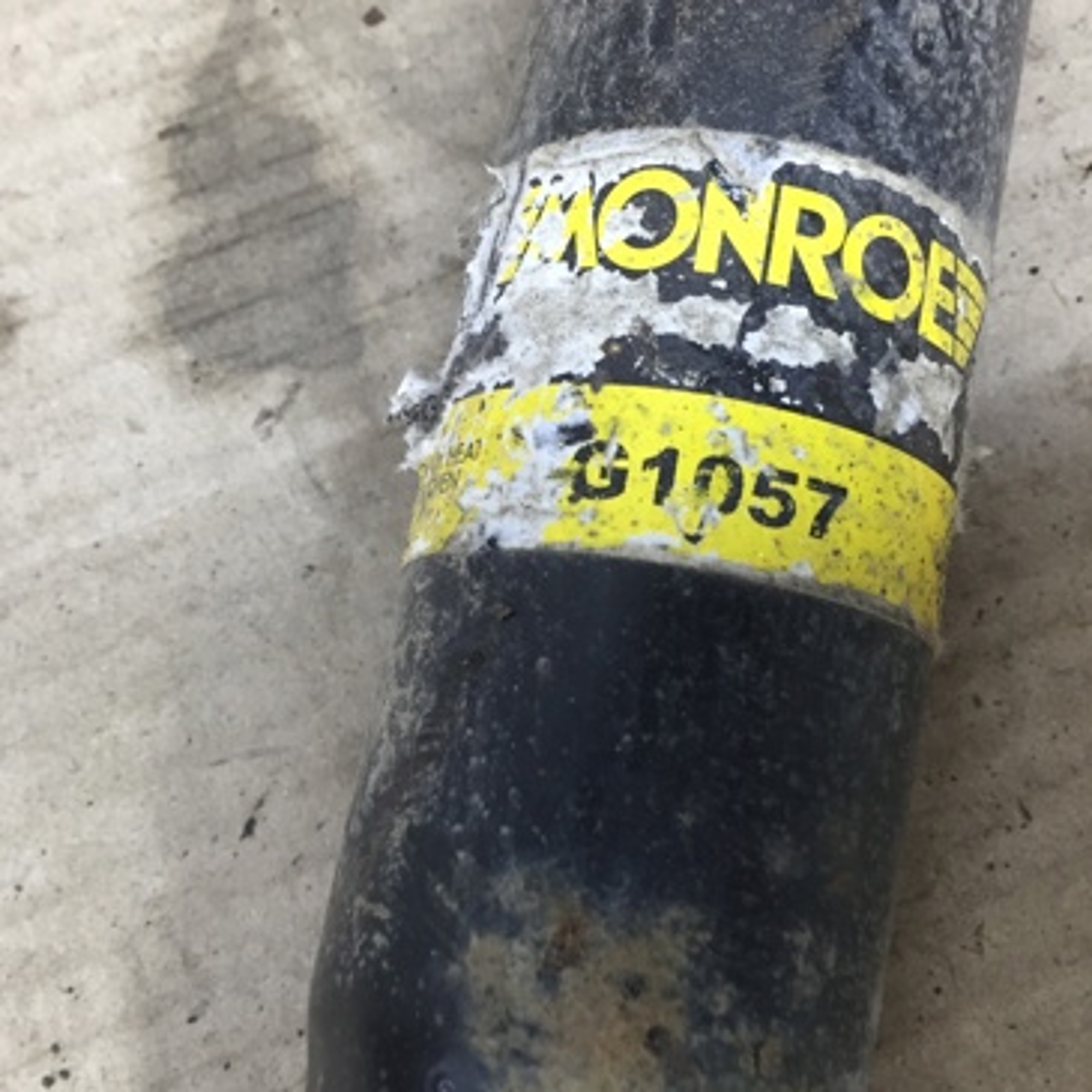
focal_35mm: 45
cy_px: 571
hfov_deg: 37.5
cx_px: 574
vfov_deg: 37.5
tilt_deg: -76.5
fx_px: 1606
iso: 125
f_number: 2.2
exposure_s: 1/33
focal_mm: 4.15
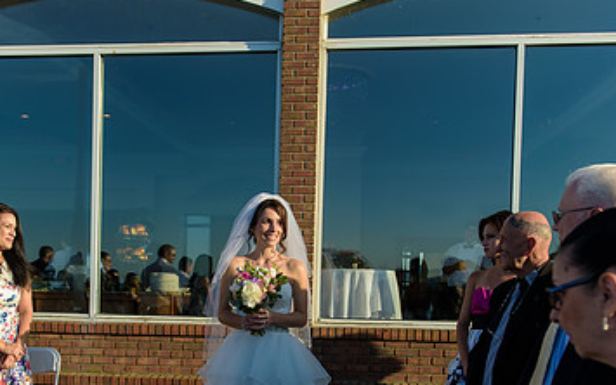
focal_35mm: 45
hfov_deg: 44.2
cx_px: 260
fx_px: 756
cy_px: 311
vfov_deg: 28.0
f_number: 3.2
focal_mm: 27
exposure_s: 1/1600
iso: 200
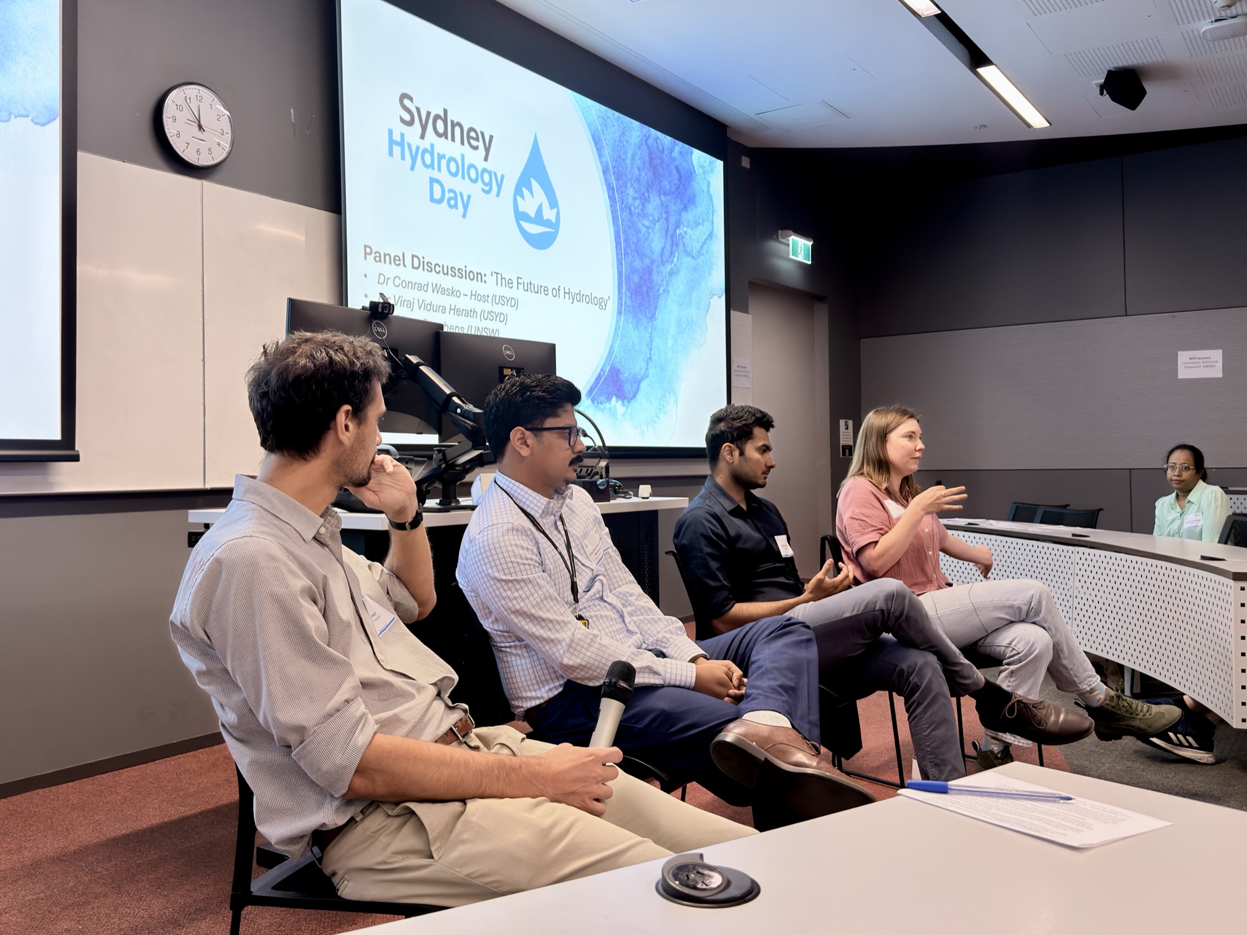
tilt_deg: +1.5
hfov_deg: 63.5
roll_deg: +0.9
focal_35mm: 28
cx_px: 624
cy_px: 468
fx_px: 1008
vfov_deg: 49.7
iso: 64
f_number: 1.78
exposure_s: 1/53
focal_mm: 6.76
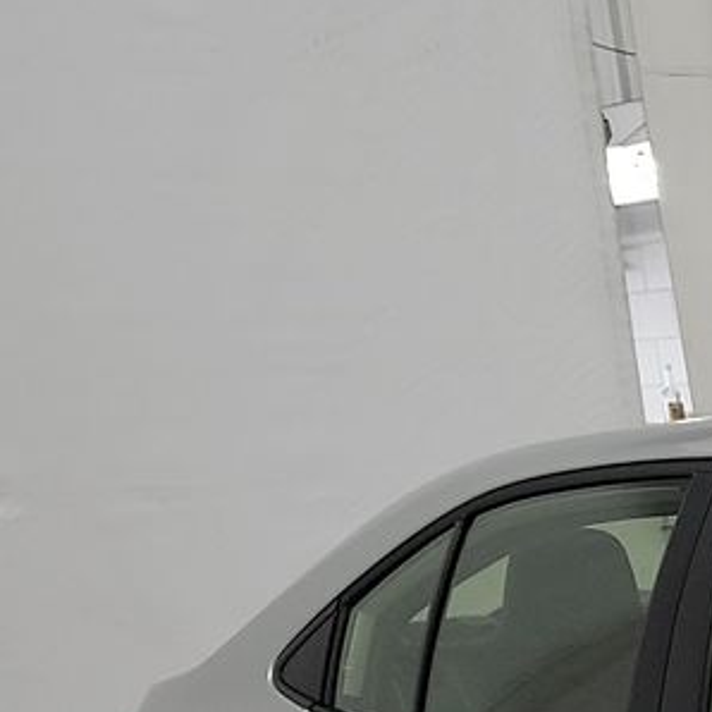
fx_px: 2653
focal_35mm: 114
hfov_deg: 12.6
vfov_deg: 13.9
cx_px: 1586
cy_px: 1219
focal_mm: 6.7
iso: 137
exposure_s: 1/59
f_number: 1.8
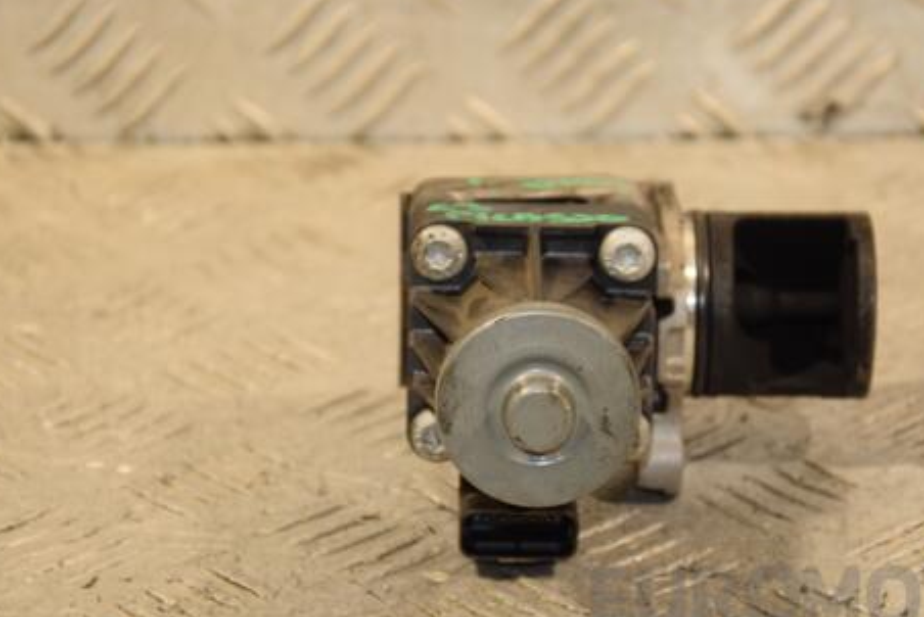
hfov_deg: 11.2
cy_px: 325
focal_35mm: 183
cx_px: 552
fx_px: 4700
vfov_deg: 7.5
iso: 800
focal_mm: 92
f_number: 5.6
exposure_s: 1/160
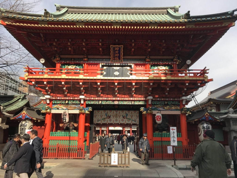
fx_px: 192
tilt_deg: +14.4
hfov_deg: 63.4
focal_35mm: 28
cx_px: 118
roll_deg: +1.3
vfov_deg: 49.7
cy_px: 89
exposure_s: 1/1773
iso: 20
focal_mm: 4
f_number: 1.8
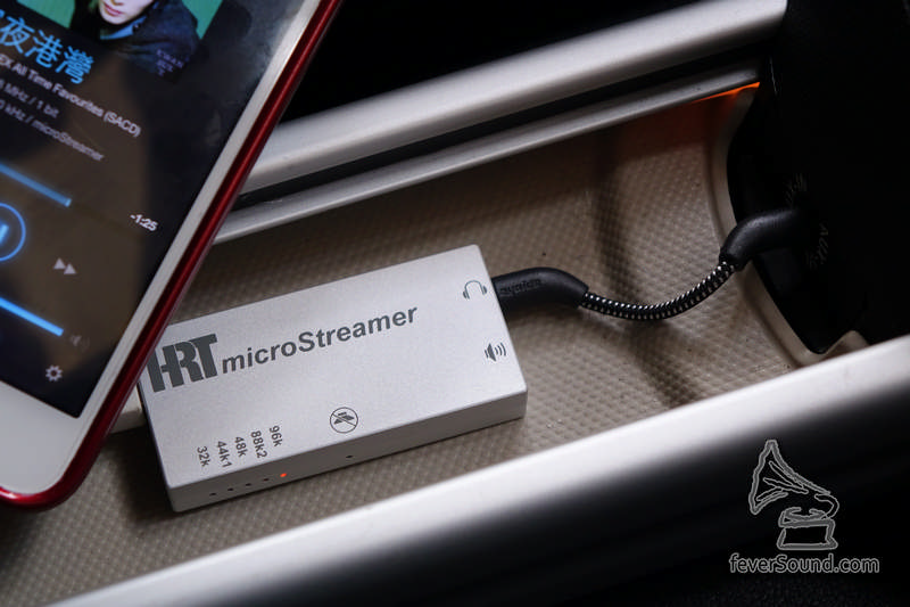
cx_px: 455
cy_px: 304
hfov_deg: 22.4
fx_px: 2300
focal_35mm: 91
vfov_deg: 15.0
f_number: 4
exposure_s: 1/60
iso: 500
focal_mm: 33.41
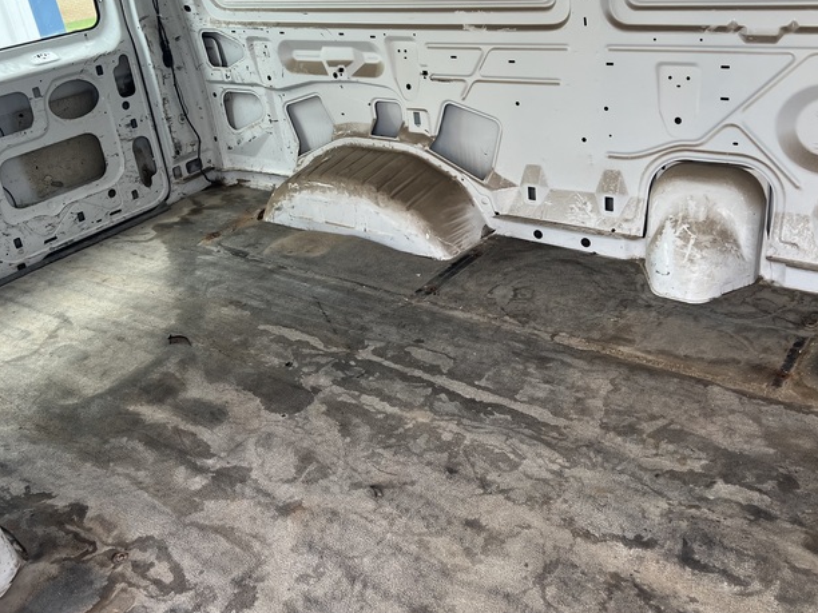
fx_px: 803
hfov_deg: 54.0
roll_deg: +10.5
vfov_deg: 41.4
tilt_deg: -20.6
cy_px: 222
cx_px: 414
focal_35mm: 34
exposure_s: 1/123
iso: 40
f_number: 1.5
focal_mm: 5.7
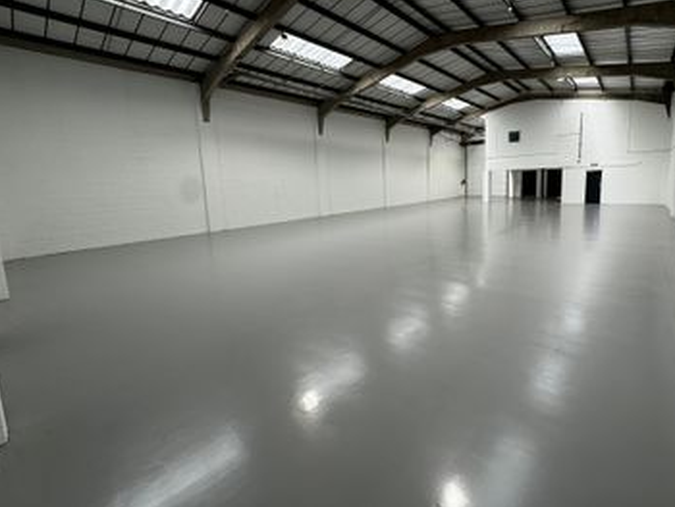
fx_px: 312
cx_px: 380
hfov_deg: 94.0
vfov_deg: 77.8
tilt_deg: -8.4
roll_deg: +2.3
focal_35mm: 16
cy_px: 222
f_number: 2.2
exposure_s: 1/198
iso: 40
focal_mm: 2.22
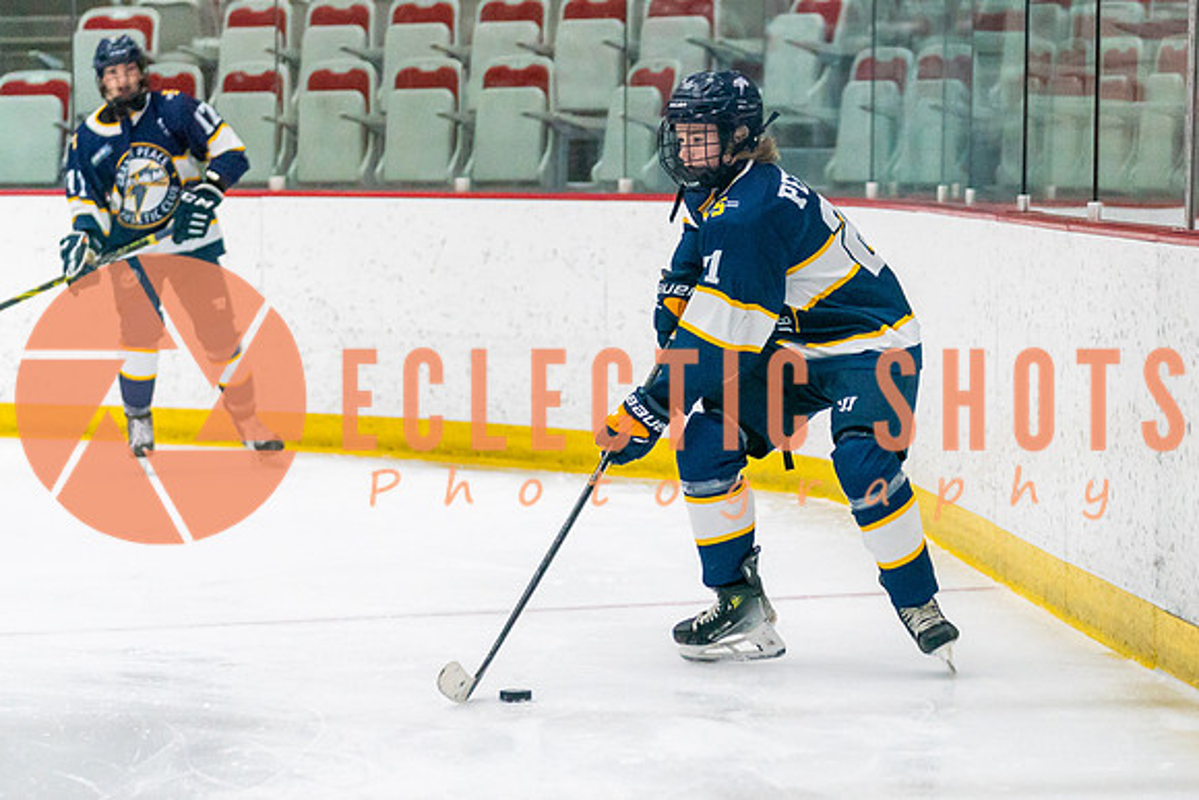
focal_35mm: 173
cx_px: 715
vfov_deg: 7.9
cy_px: 447
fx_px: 5766
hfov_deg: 11.9
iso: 3200
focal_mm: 103
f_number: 2.8
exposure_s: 1/1250
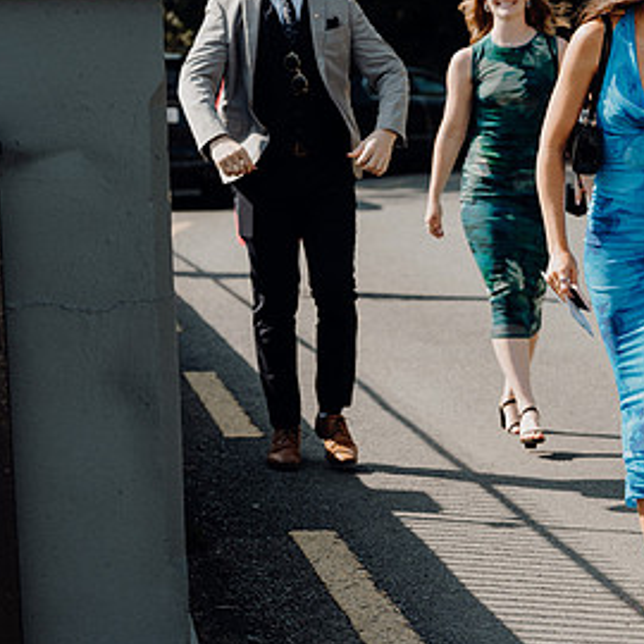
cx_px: 596
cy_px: 256
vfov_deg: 13.6
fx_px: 2694
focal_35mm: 128
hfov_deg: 13.5
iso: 125
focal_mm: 70
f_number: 3.5
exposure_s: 1/800
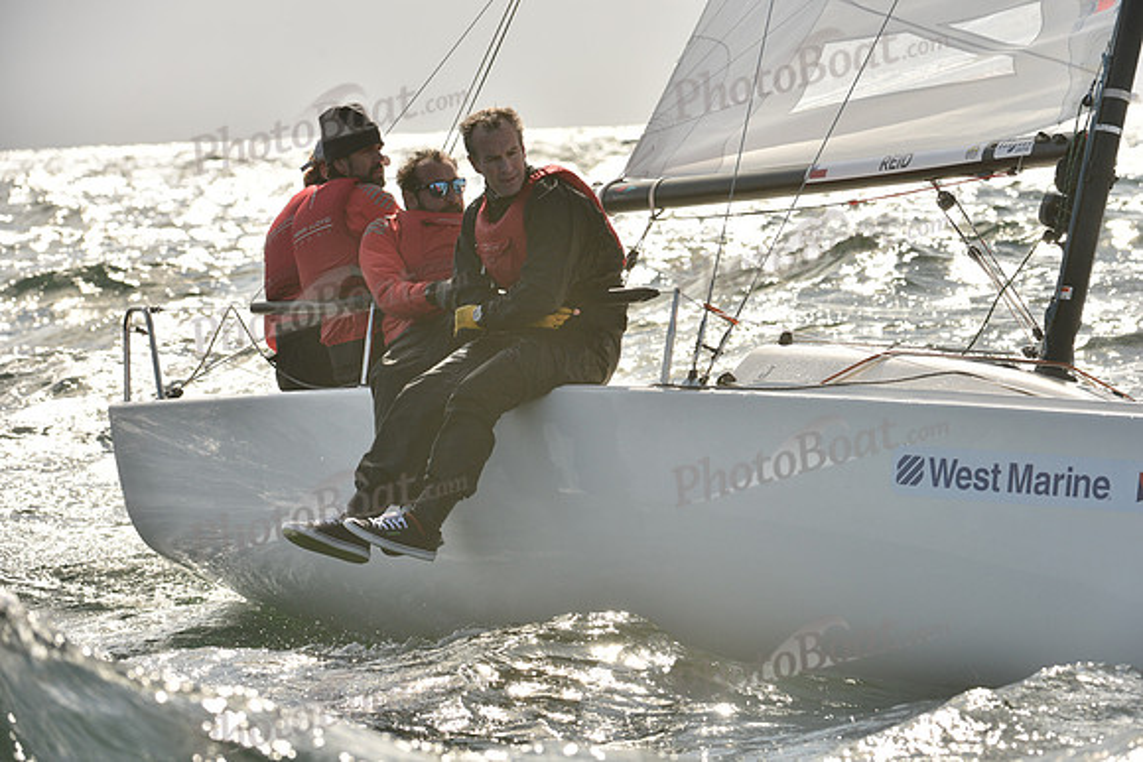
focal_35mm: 200
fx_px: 6351
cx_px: 572
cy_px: 381
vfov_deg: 6.9
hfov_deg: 10.3
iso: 320
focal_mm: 200
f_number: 8
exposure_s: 1/1000
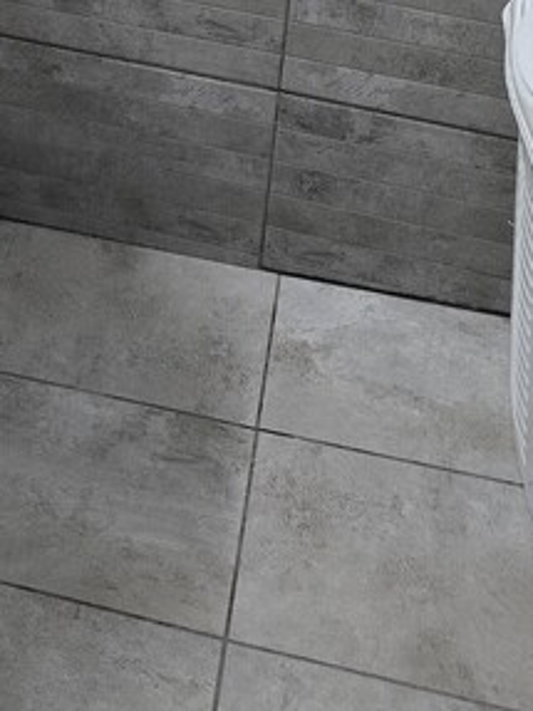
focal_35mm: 82
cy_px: -396
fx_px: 1685
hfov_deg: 17.4
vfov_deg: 20.1
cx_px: -40
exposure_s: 1/100
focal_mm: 6.3
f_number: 1.7
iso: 250
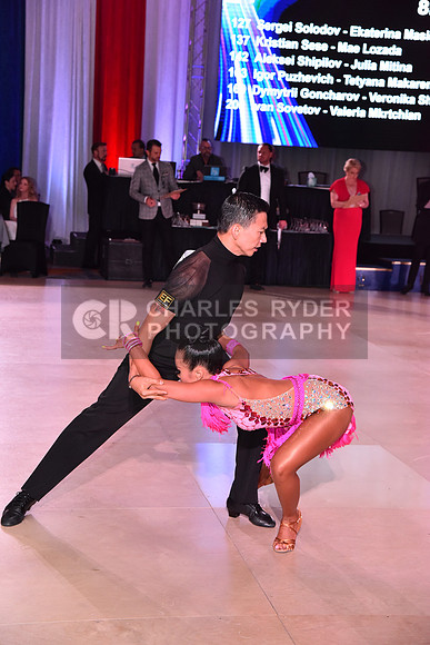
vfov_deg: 31.0
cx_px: 215
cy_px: 322
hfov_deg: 20.9
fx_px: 1164
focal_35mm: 65
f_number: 6.3
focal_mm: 65
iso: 2500
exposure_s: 1/320
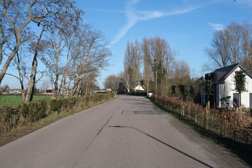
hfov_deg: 47.4
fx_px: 287
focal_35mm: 41
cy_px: 84
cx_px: 126
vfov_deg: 32.6
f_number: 8
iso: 160
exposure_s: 1/350
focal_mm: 27
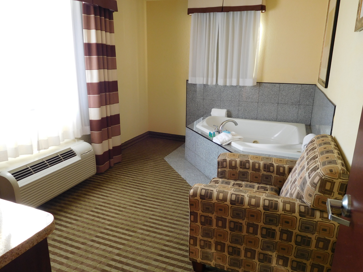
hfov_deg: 69.4
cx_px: 182
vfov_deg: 54.9
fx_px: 262
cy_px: 136
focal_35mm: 25
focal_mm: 4.5
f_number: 3.4
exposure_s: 1/30
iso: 160
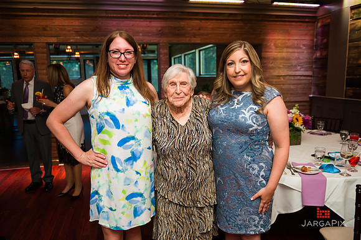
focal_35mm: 27
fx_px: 271
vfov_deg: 47.9
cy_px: 120
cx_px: 180
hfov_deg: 67.4
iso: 1250
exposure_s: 1/125
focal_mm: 27
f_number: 3.2
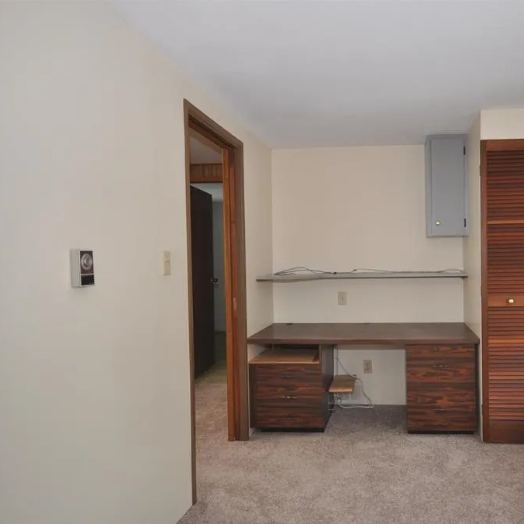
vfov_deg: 59.1
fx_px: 462
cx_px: 362
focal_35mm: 27
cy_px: 263
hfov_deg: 57.4
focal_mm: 14
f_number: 5
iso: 400
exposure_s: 1/100
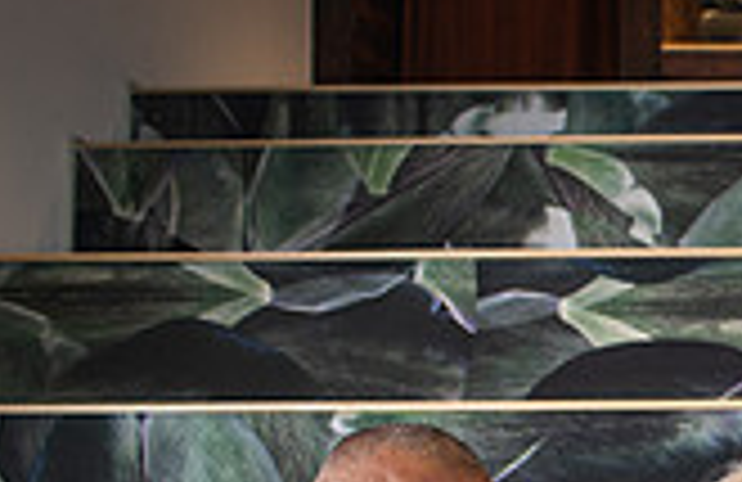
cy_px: 622
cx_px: 1156
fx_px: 2166
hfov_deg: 17.3
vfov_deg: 12.3
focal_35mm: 106
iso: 500
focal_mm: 28
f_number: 4.5
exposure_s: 1/200
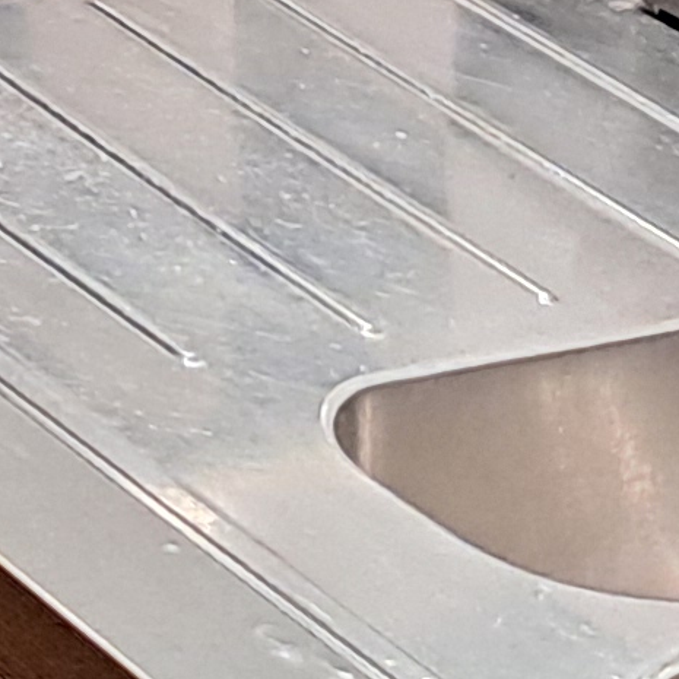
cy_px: -1457
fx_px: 4683
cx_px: -1614
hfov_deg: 7.1
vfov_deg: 7.2
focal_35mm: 211
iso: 400
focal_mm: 5.23
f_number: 1.8
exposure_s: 1/33
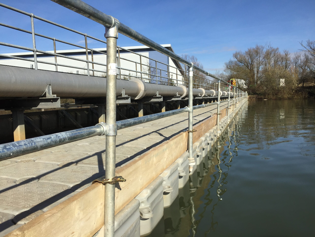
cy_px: 118
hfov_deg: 61.7
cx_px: 158
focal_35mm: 29
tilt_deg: -4.0
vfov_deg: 48.2
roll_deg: +1.8
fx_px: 264
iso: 32
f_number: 2.2
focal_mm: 4.15
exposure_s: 1/2326
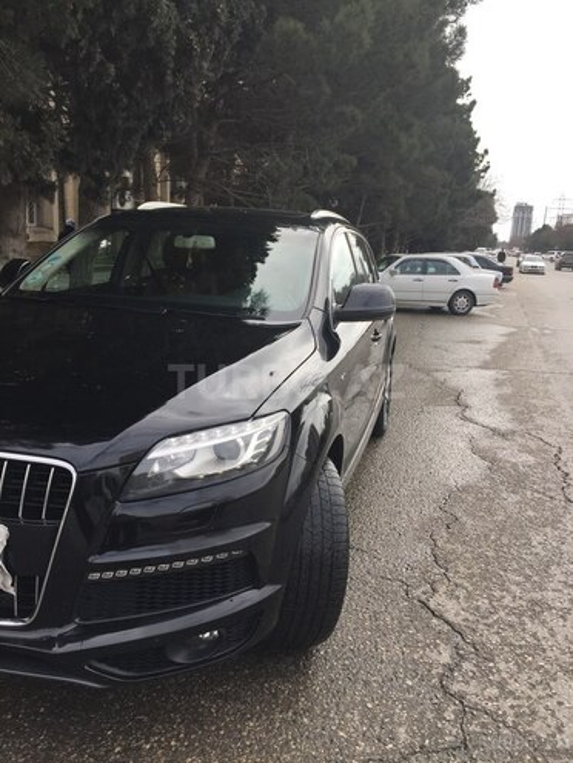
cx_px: 286
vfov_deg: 61.7
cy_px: 382
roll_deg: -3.1
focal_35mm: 29
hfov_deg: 48.2
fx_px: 640
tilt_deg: -11.2
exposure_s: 1/842
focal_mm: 4.15
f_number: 2.2
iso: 32
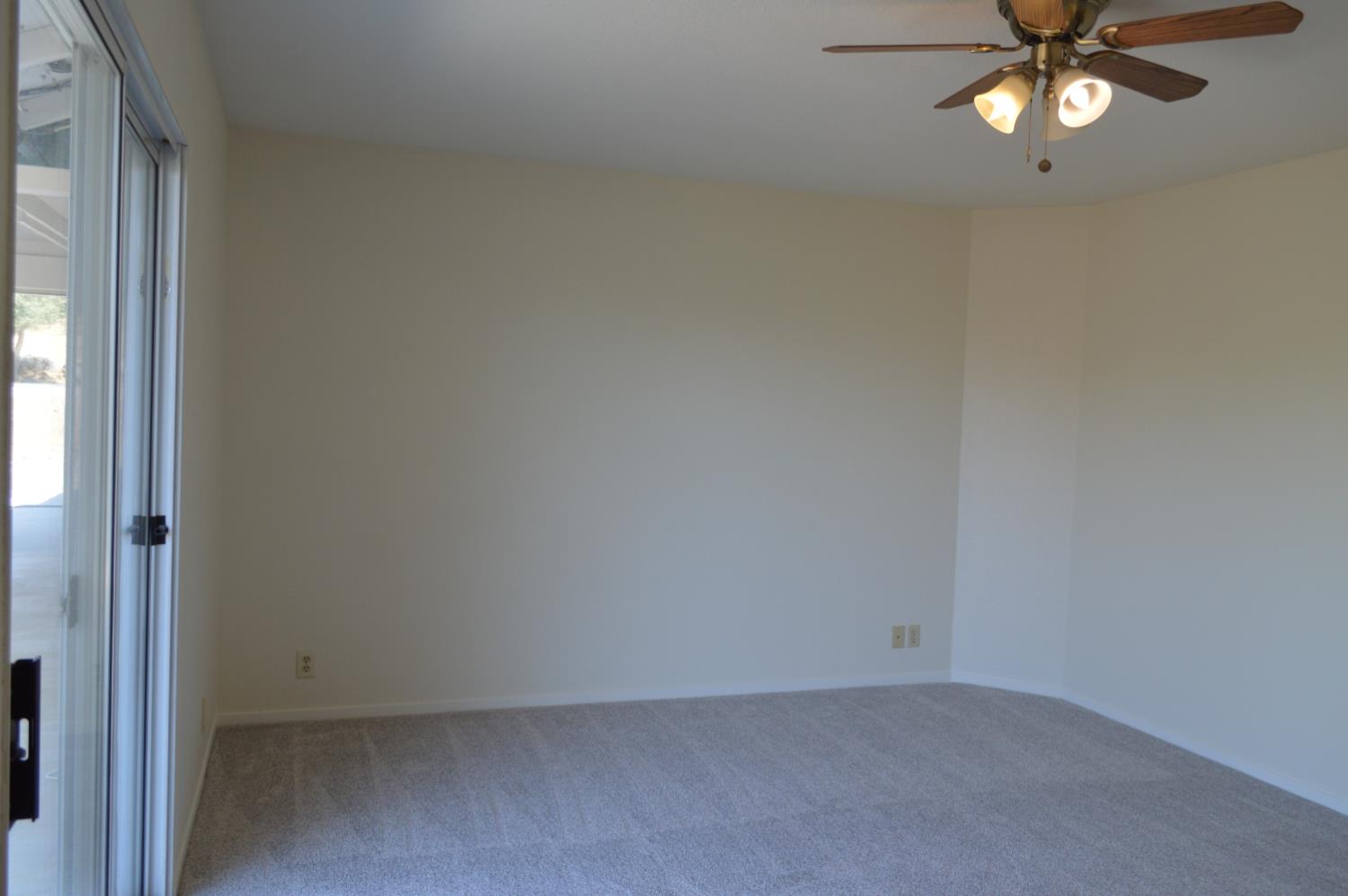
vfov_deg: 47.8
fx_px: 1010
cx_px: 674
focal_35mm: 27
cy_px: 448
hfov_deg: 67.4
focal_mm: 18
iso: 400
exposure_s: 1/100
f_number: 5
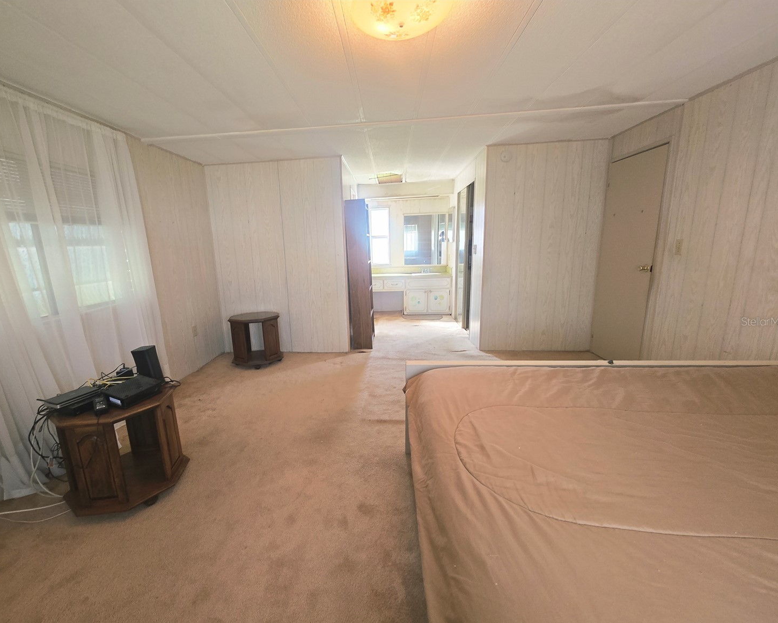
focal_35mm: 14
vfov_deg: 88.0
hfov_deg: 100.6
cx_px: 363
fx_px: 322
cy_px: 321
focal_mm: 2.2
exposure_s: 1/60
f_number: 2.2
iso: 160
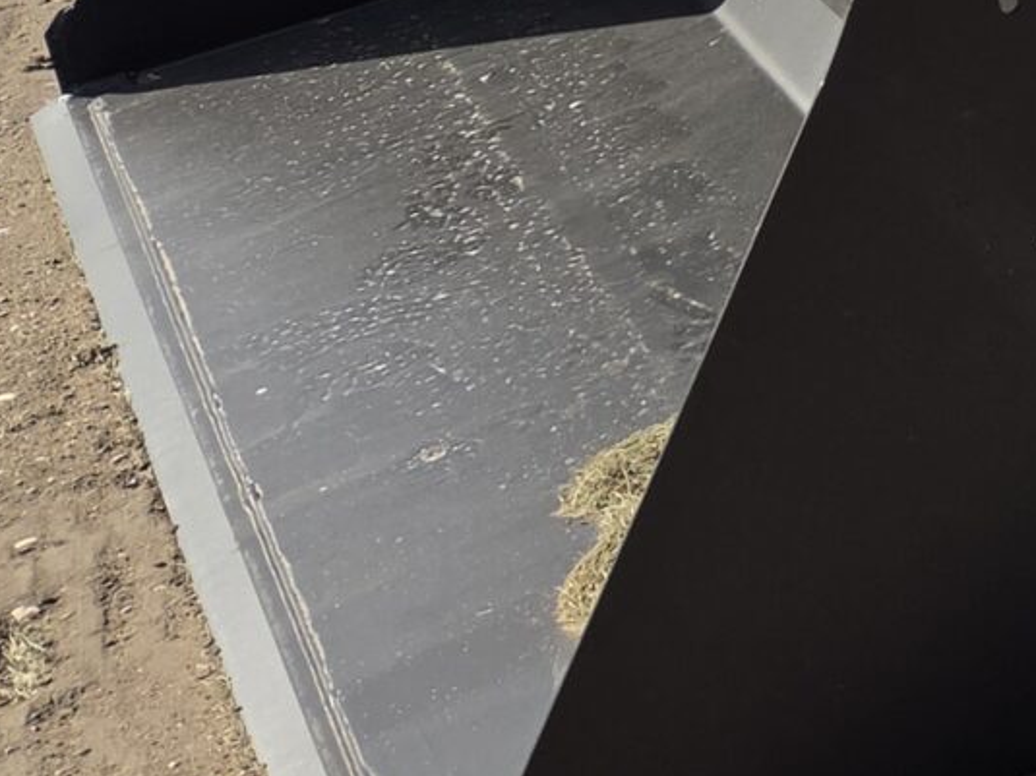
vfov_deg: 12.4
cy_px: -598
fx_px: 3291
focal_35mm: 110
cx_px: 2239
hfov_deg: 14.2
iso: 80
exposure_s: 1/2945
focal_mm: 5.4
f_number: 1.8
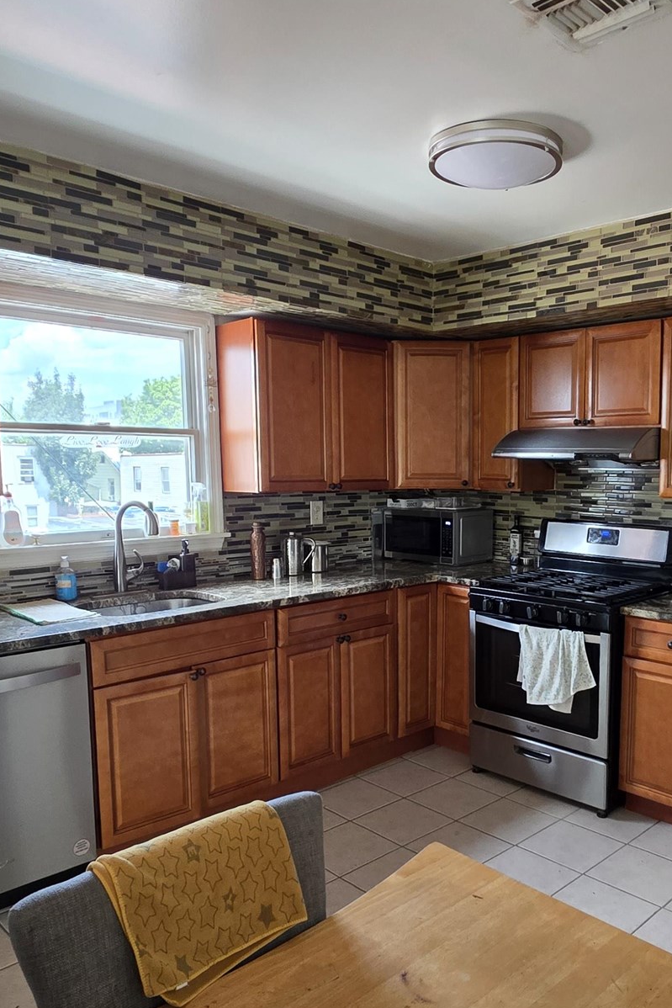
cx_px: 437
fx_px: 728
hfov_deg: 48.9
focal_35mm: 26
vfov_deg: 69.2
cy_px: 555
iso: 250
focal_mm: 2.2
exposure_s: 1/120
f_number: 1.9
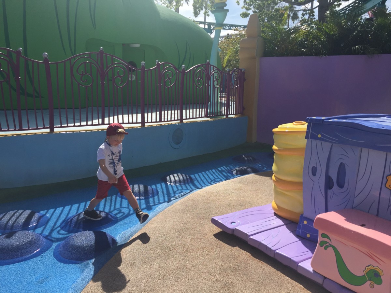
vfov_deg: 48.2
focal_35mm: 29
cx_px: 196
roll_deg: -1.7
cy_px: 146
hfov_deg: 61.7
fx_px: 328
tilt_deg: -12.5
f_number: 2.2
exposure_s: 1/2475
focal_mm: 4.15
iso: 32
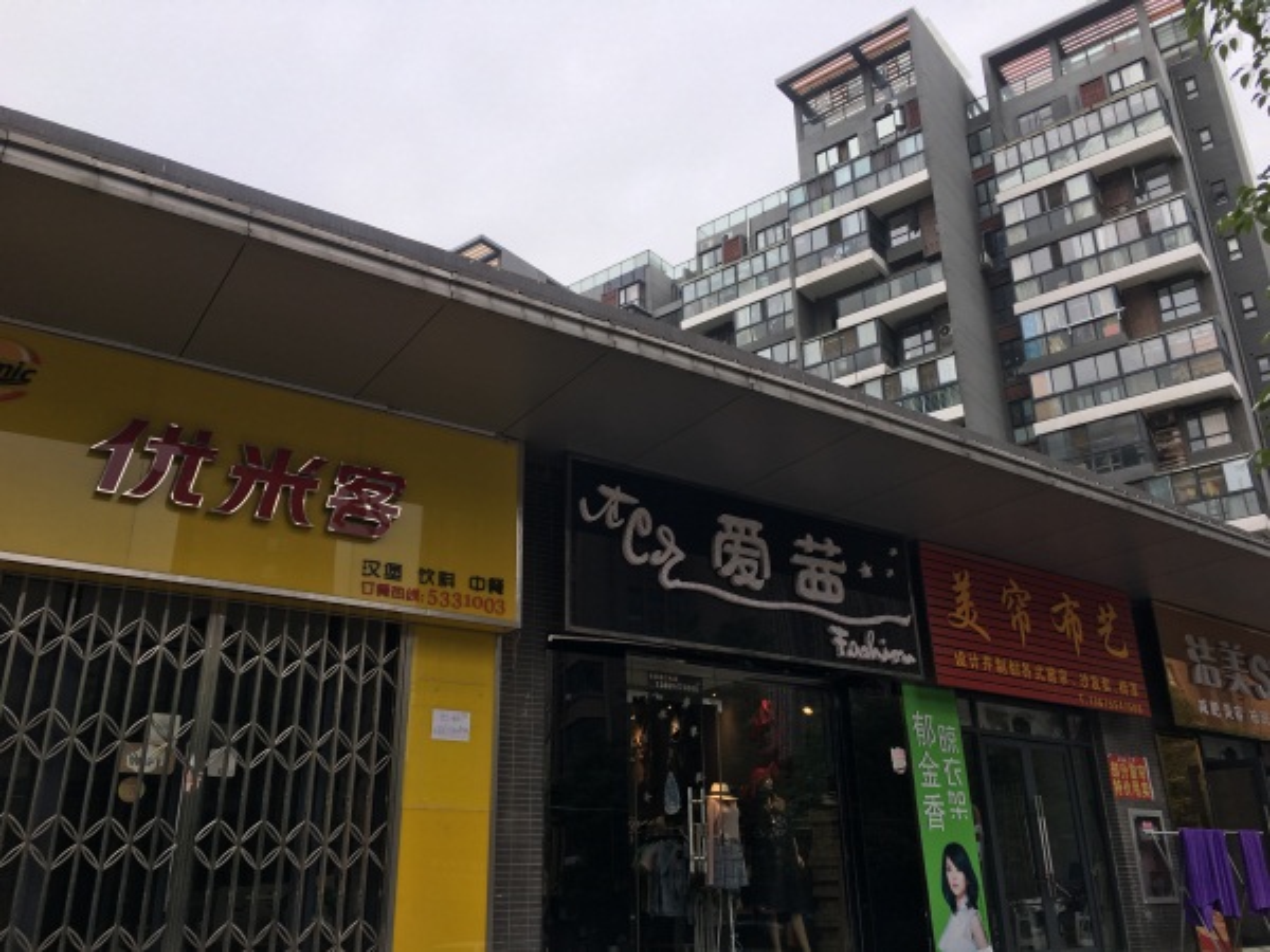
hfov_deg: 61.7
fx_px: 1064
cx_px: 635
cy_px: 476
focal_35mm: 29
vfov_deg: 48.2
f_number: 2.2
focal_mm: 4.15
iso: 25
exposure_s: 1/215
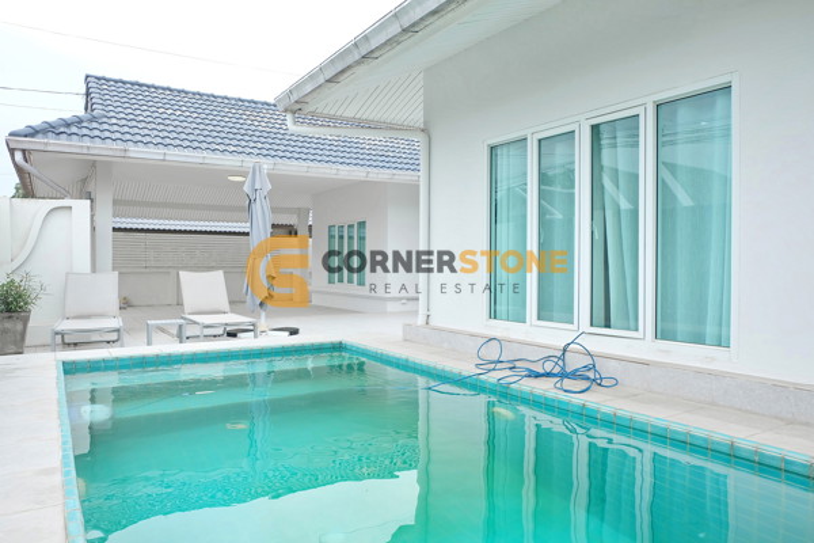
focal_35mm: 24
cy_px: 272
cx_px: 407
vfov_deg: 53.1
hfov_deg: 73.7
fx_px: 543
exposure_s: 1/220
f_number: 5.6
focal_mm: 16
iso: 200
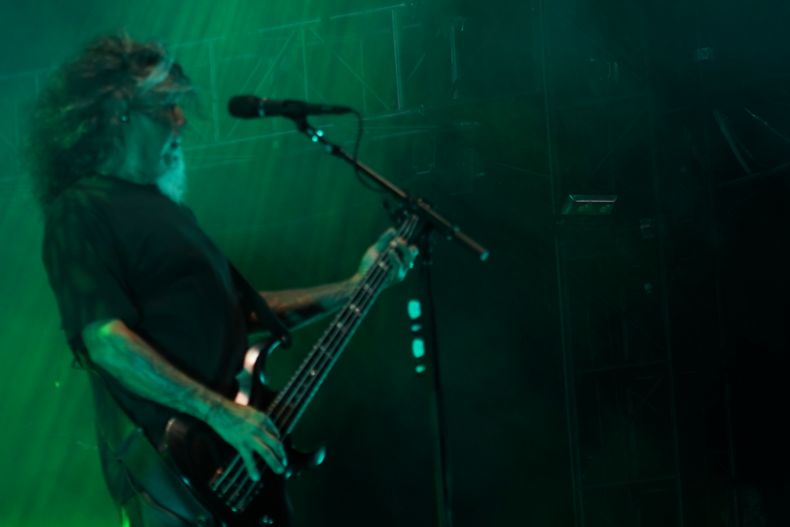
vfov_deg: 6.3
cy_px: 196
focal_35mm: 218
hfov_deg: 9.4
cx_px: 88
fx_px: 4784
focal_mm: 105
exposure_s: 1/125
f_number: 4
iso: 500
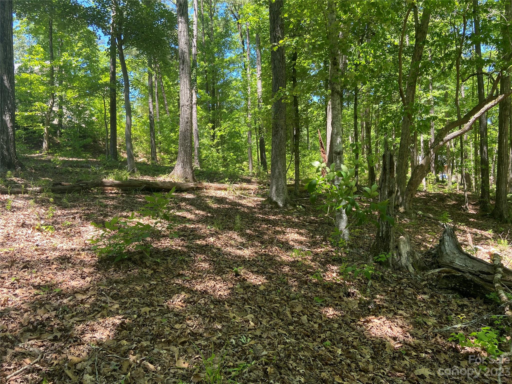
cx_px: 256
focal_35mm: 26
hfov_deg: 67.3
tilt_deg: +3.8
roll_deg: +1.5
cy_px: 192
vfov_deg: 53.1
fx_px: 385
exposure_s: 1/137
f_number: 1.8
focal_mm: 4.25
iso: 32
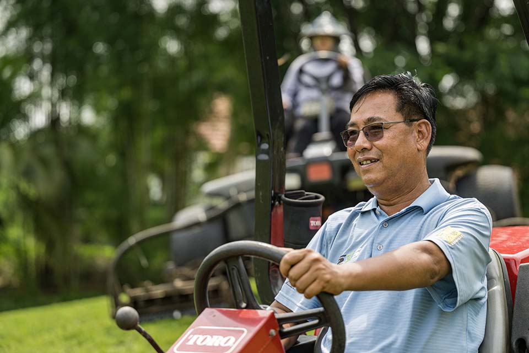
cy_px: 176
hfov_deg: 23.9
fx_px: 1249
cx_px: 264
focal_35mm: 85
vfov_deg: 16.1
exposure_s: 1/1250
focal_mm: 85
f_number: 2.8
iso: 250
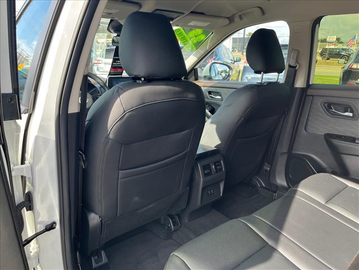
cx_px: 180
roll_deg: -1.7
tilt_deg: -16.9
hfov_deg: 67.3
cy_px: 135
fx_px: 270
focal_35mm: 26
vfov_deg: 53.1
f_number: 1.6
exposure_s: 1/261
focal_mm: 5.1
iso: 50
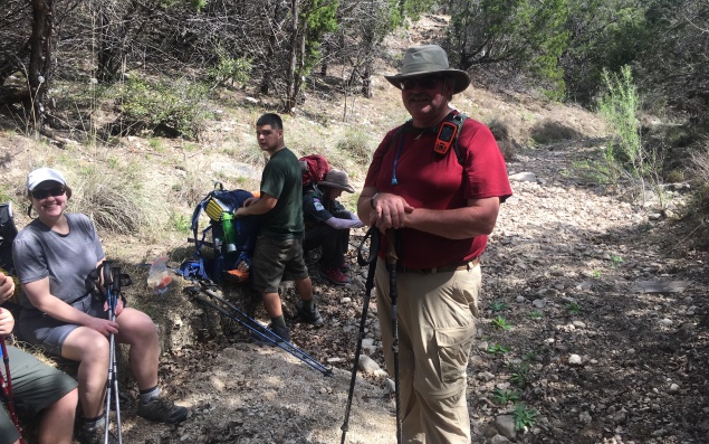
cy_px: 195
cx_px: 353
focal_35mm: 31
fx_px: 599
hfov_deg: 61.2
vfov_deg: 40.5
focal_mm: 4.15
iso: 25
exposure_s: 1/534
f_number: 2.2
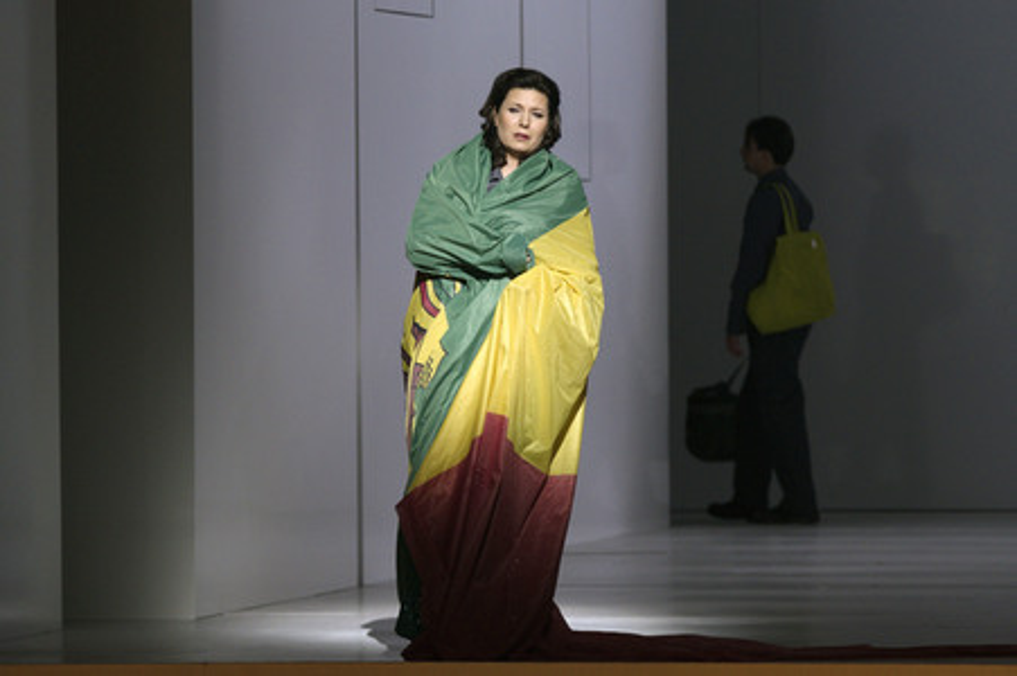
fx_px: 5928
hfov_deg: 9.8
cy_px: 338
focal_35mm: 210
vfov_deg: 6.5
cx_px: 508
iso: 1600
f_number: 4
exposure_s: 1/100
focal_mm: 210
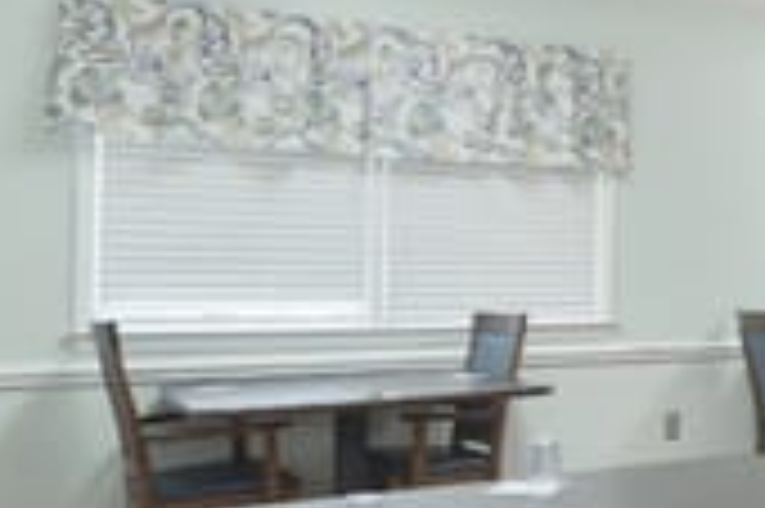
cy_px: 427
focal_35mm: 40
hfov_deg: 39.3
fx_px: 849
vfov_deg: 32.2
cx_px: 850
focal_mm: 17
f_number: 3.5
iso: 250
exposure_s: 1/50
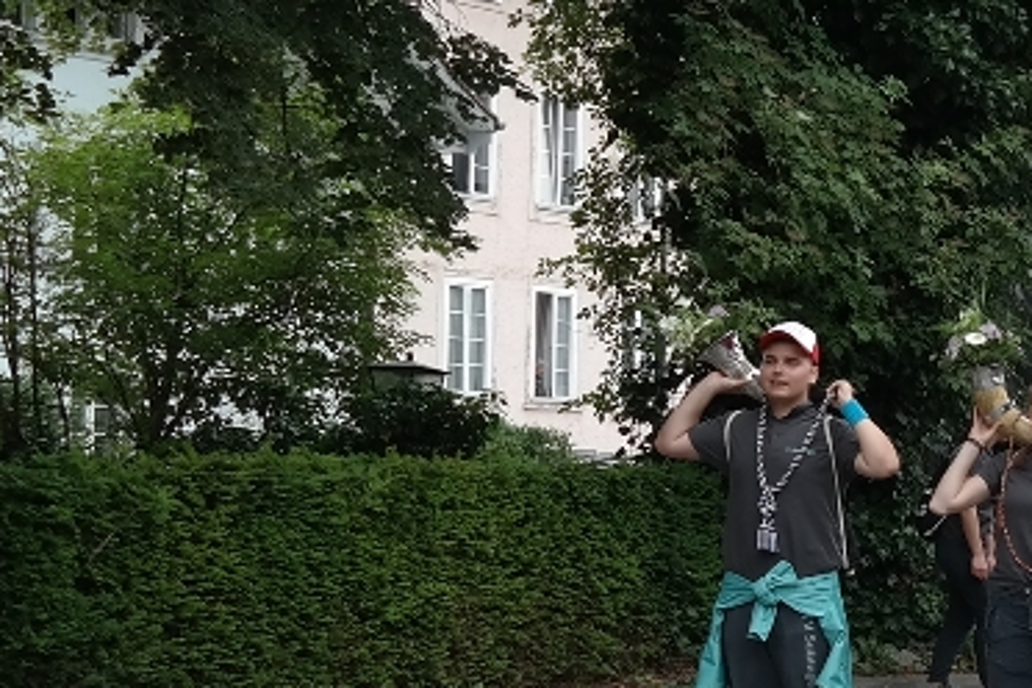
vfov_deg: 11.8
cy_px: 569
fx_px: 3325
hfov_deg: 15.8
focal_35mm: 116
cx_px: 1689
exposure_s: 1/160
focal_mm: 18
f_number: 5.6
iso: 100
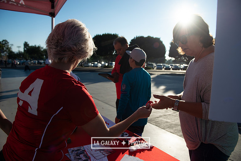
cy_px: 80
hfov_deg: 73.7
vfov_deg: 53.2
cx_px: 120
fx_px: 161
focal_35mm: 24
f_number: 4.5
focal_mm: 24
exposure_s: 1/2500
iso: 200
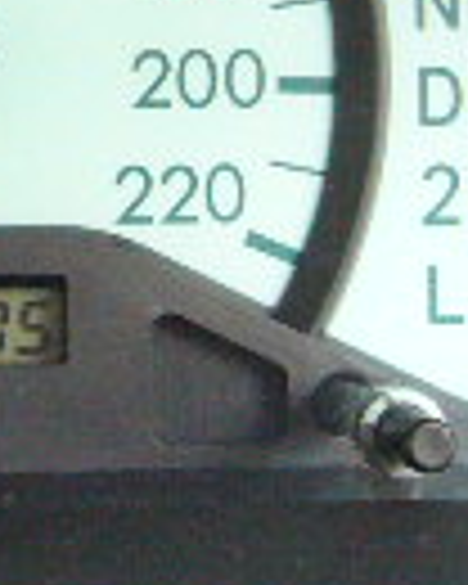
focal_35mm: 168
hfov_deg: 9.1
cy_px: -104
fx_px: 2909
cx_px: -63
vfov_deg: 11.3
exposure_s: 1/100
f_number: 2.8
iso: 400
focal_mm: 5.8
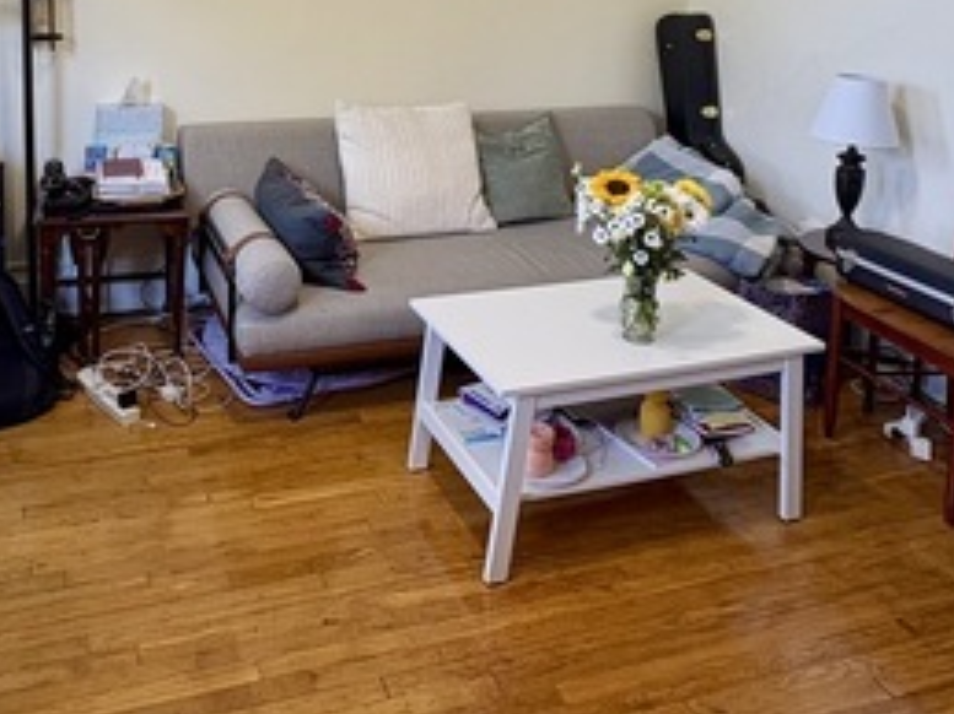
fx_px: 992
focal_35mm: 36
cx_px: 366
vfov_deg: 36.7
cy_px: 48
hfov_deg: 50.9
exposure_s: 1/60
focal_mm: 2.22
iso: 200
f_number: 2.2
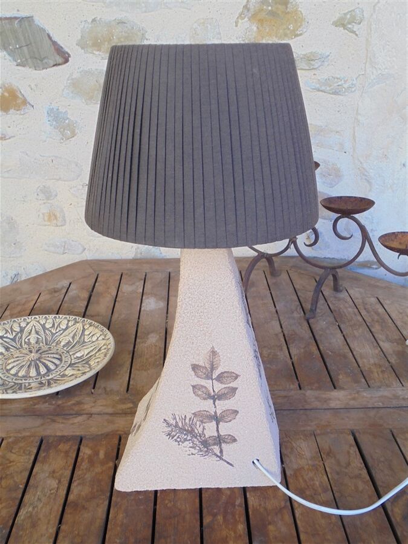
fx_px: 597
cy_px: 272
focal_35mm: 38
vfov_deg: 49.0
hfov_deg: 37.7
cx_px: 204
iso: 100
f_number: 4.2
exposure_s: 1/30
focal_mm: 6.9
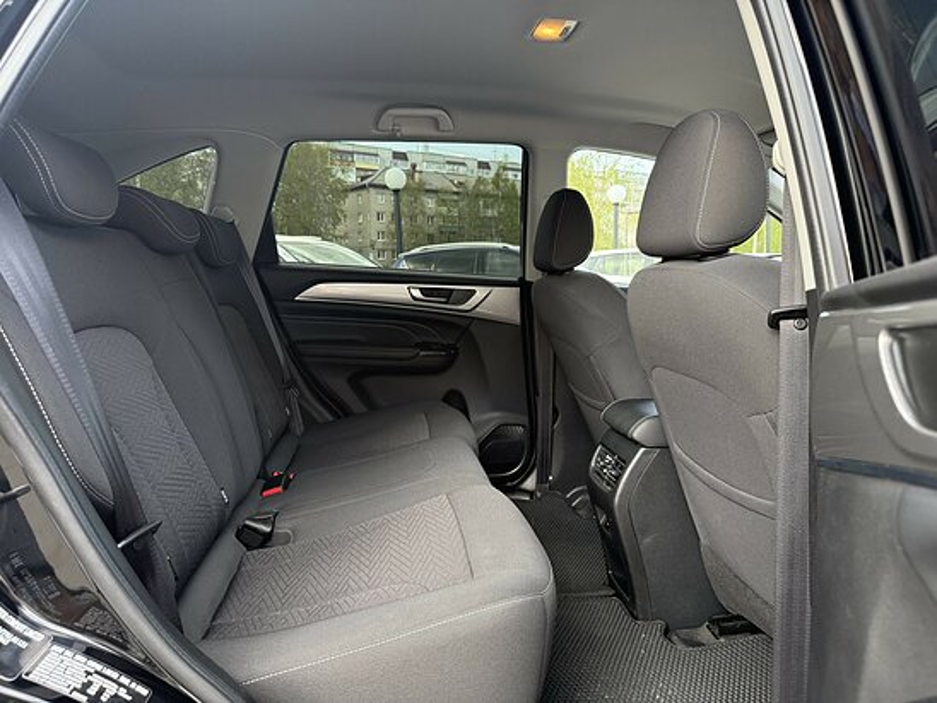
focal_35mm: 24
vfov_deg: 56.8
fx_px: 650
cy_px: 352
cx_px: 468
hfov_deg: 71.6
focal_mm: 6.76
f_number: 1.78
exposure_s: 1/191
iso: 200
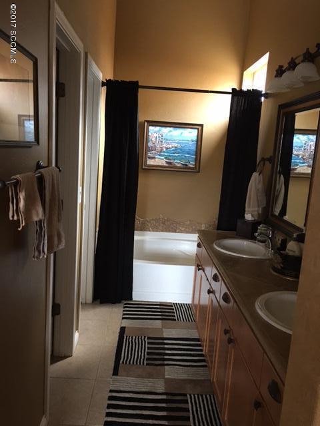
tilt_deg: -8.3
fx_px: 357
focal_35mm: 29
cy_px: 213
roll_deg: -3.4
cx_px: 160
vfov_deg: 61.7
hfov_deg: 48.2
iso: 100
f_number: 2.2
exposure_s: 1/15
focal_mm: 4.15
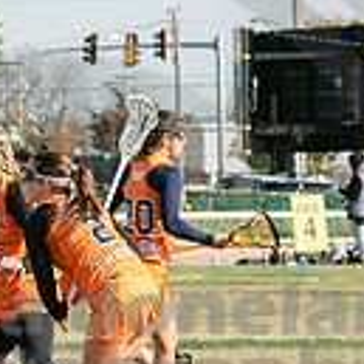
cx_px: 31
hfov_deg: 3.3
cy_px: 340
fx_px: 6377
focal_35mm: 536
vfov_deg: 3.3
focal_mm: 125
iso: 250
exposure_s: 1/800
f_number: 7.1
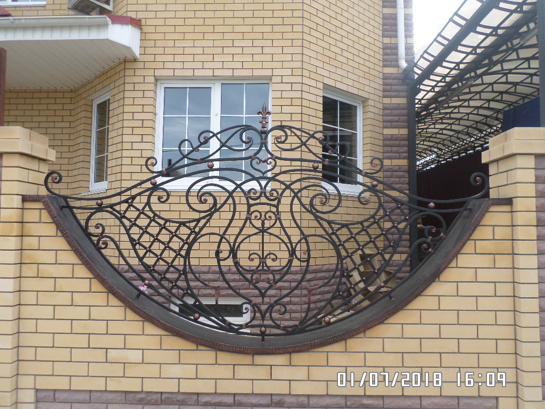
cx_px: 272
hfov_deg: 69.4
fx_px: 394
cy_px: 204
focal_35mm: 25
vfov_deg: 54.9
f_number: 2.5
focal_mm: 4.5
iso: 80
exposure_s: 1/350
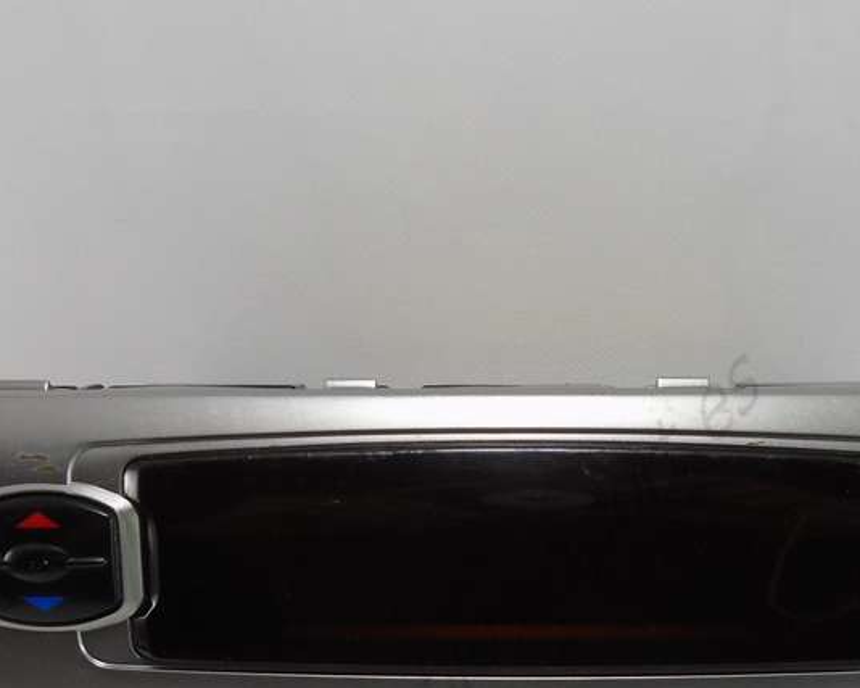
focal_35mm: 52
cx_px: 519
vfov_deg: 28.1
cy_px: 609
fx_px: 1323
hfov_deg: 35.9
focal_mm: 4.6
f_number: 3.2
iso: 100
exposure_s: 1/125
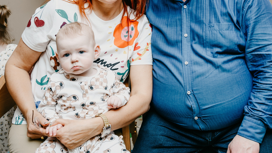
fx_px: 397
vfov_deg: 21.5
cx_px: 213
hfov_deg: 36.7
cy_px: 25
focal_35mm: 55
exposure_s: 1/160
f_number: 3.5
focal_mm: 29
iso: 125
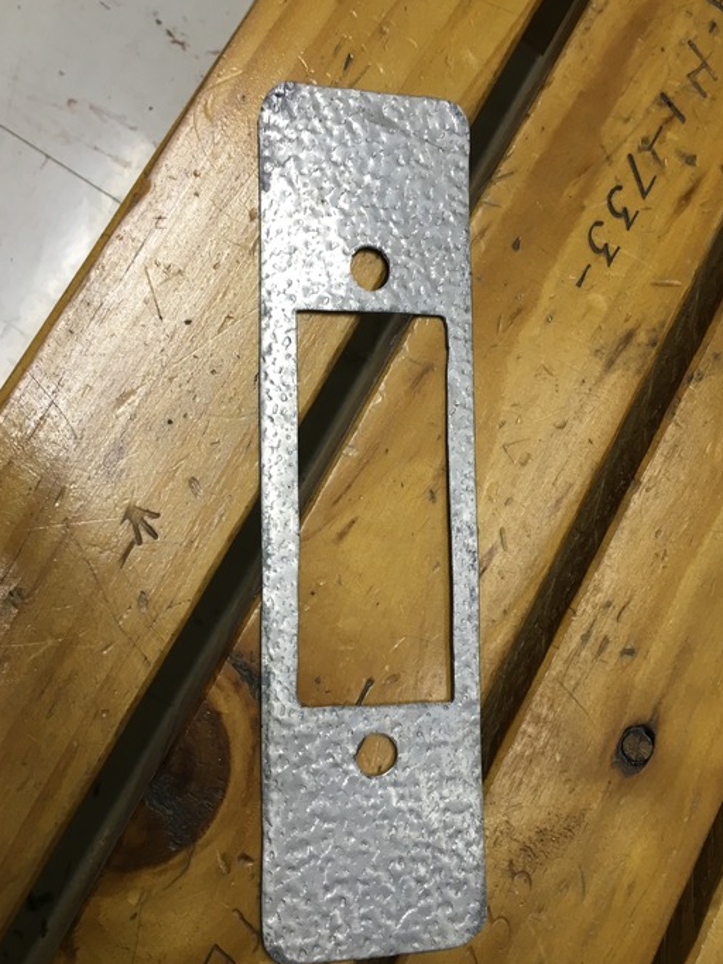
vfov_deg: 53.9
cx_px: 371
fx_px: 946
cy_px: 495
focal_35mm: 34
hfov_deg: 41.8
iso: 80
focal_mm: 4.15
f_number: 2.2
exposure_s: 1/33
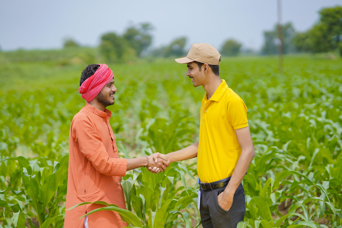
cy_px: 114
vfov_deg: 16.1
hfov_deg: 23.9
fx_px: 807
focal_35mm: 85
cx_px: 171
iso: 100
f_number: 1.8
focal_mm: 85
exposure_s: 1/3200
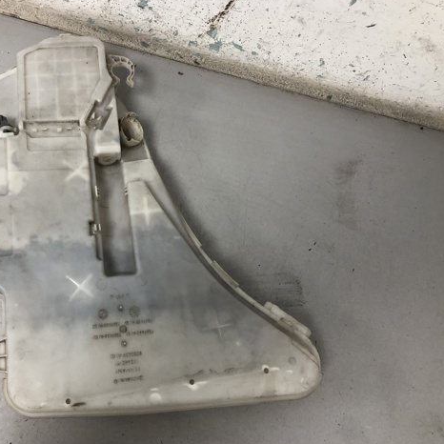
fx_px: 493
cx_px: 141
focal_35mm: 34
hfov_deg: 47.5
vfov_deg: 48.5
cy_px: 224
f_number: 1.8
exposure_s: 1/33
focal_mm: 4
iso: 40
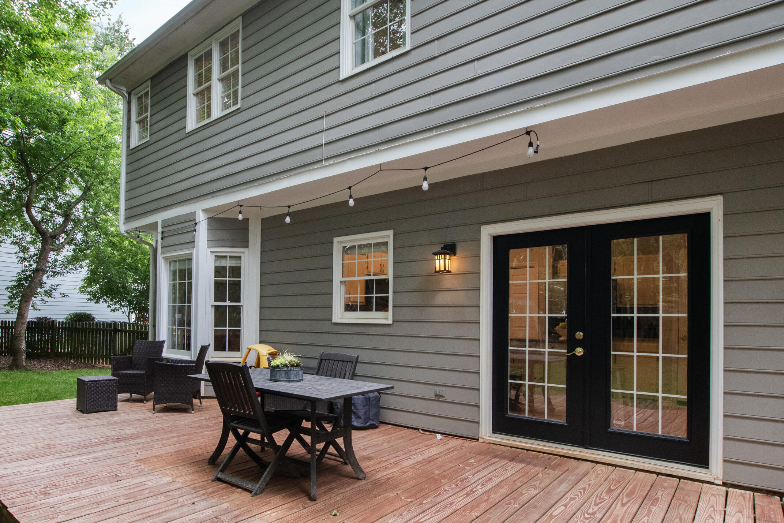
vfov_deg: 59.0
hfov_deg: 80.8
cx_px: 341
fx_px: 457
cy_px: 312
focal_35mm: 21
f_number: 8
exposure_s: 1/80
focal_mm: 10
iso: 1250
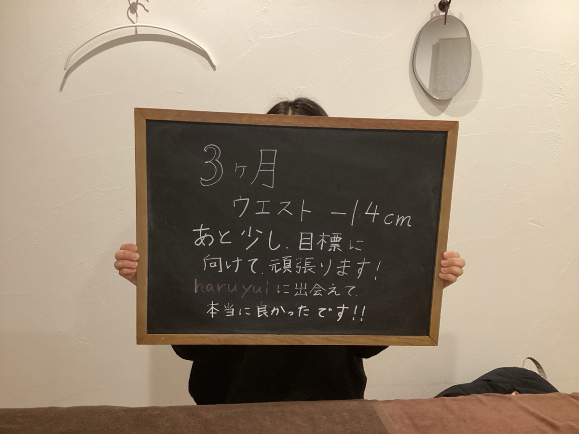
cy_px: 217
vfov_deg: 45.4
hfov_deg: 58.4
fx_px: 519
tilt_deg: -10.5
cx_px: 290
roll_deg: -1.2
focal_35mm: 31
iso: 320
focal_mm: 3.3
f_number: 2.4
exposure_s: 1/40
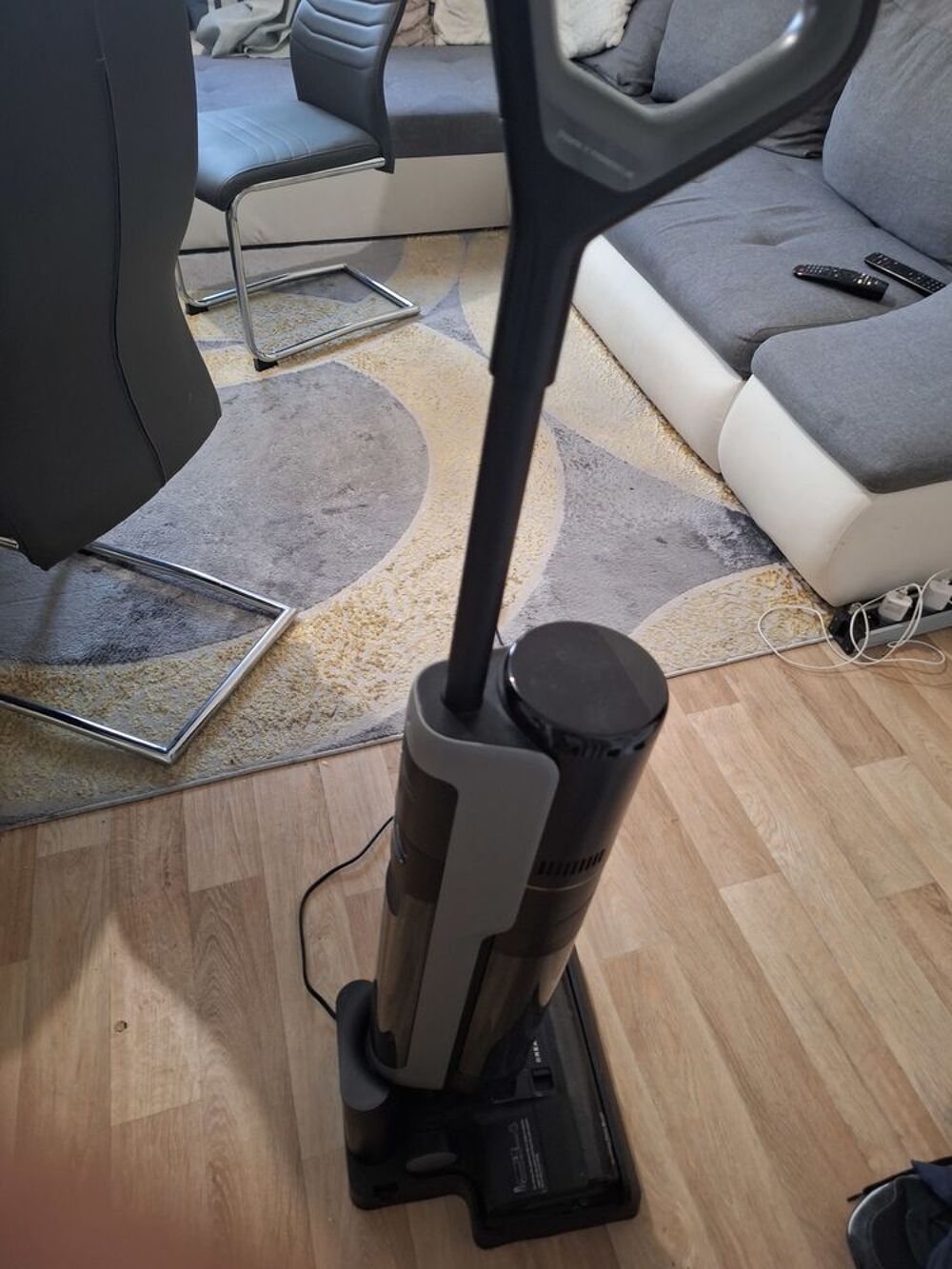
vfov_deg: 73.9
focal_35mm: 23
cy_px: 634
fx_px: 843
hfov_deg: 58.9
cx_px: 476
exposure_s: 1/25
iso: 400
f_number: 1.8
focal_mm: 5.54
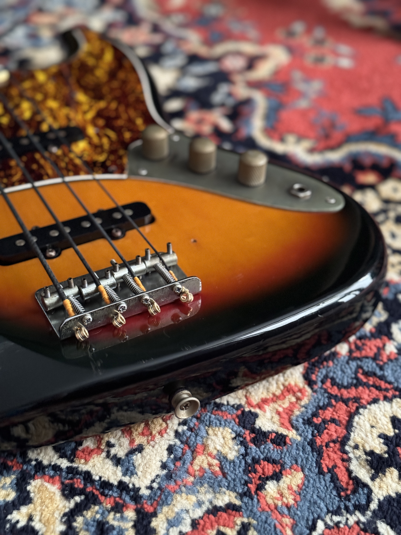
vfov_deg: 39.7
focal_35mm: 48
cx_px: 200
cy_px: 268
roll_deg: -1.3
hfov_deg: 30.3
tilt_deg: -39.8
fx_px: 741
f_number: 1.78
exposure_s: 1/30
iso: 640
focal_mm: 6.76
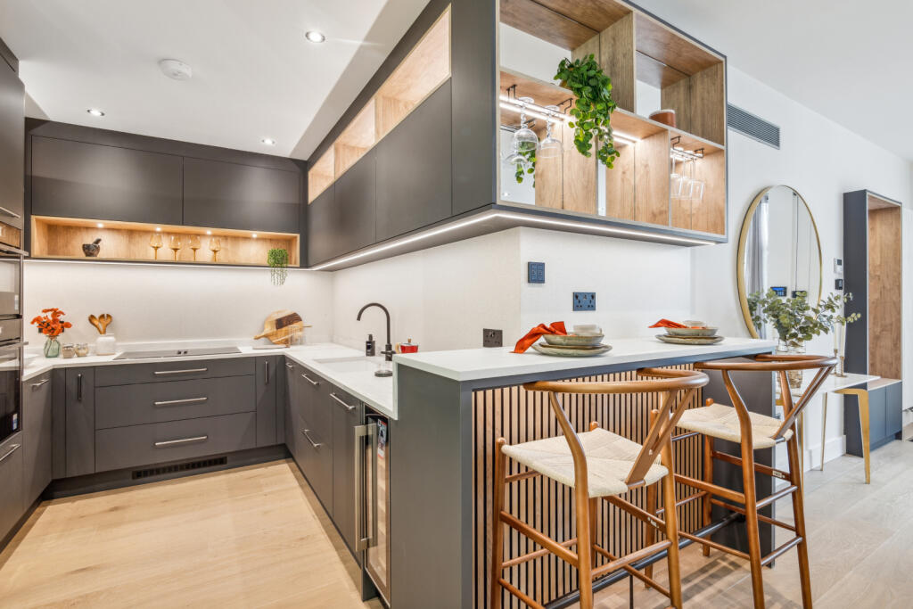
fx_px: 406
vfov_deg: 73.8
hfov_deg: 96.7
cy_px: 304
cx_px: 456
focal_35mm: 16
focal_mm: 16
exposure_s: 1/8
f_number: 11
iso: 400
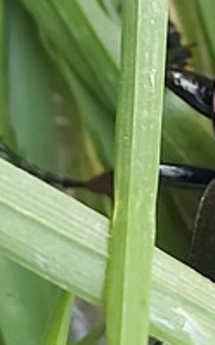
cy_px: 180
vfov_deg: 25.2
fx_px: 770
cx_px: 293
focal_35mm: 82
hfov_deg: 15.0
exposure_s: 1/50
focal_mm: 5.23
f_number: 1.8
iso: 125
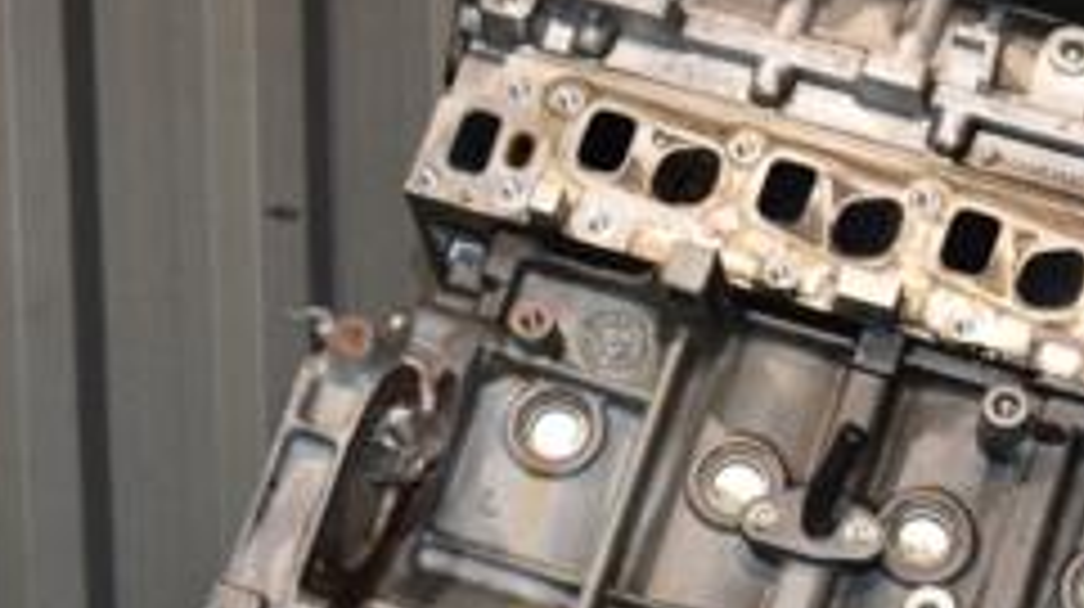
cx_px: 706
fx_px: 2699
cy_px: 662
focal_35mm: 94
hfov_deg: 22.6
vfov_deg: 12.6
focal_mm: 24
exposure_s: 1/60
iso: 800
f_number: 5
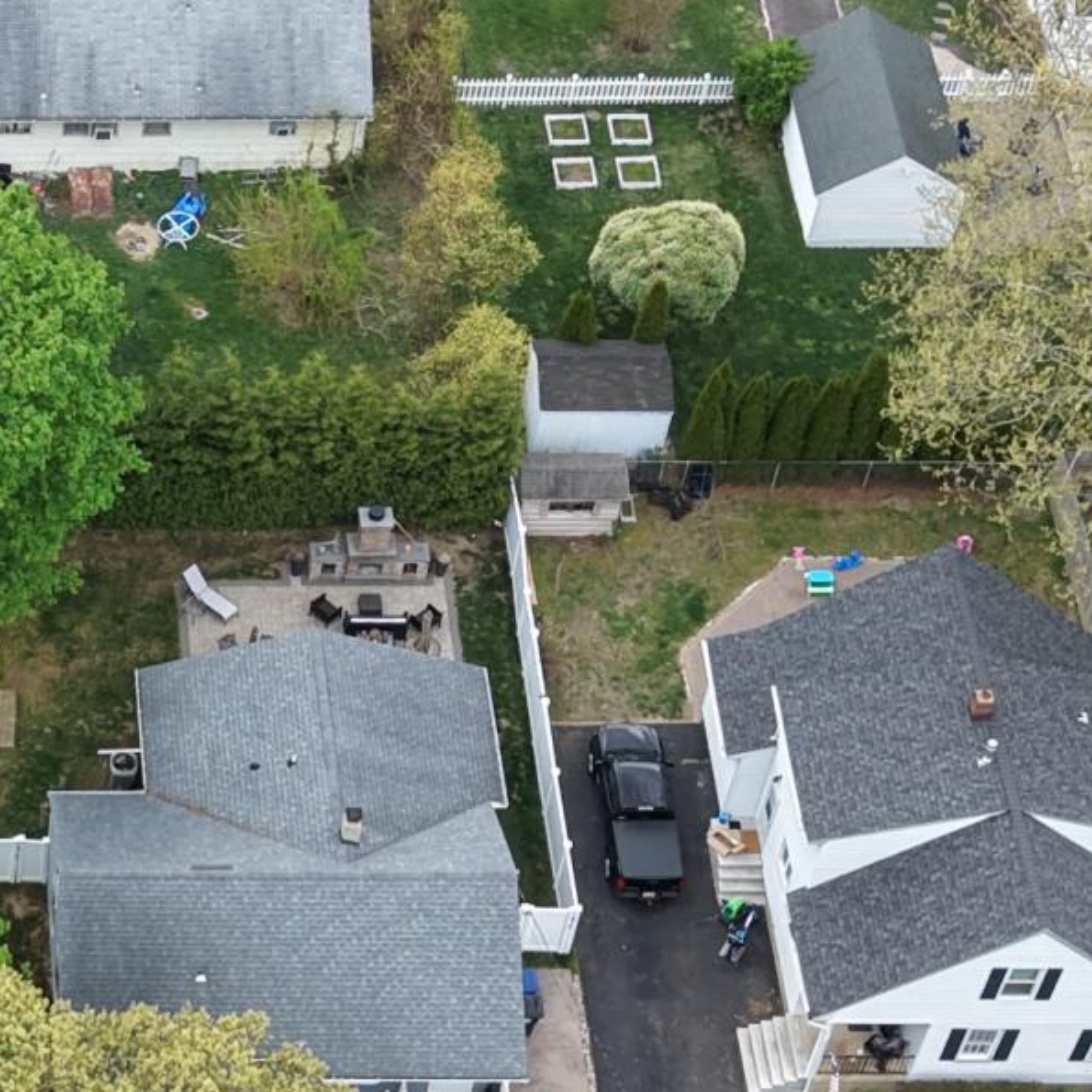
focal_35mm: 107
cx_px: -191
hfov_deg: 15.7
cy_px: 848
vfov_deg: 16.2
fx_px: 3819
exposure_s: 1/500
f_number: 1.8
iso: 140
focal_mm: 8.67
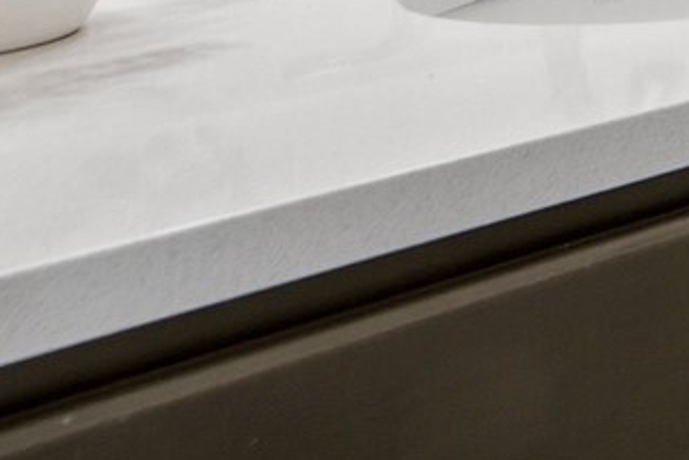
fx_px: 1627
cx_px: 1357
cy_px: -400
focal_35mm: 85
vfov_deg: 14.0
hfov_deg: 17.5
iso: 400
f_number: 9
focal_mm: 16
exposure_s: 1/100
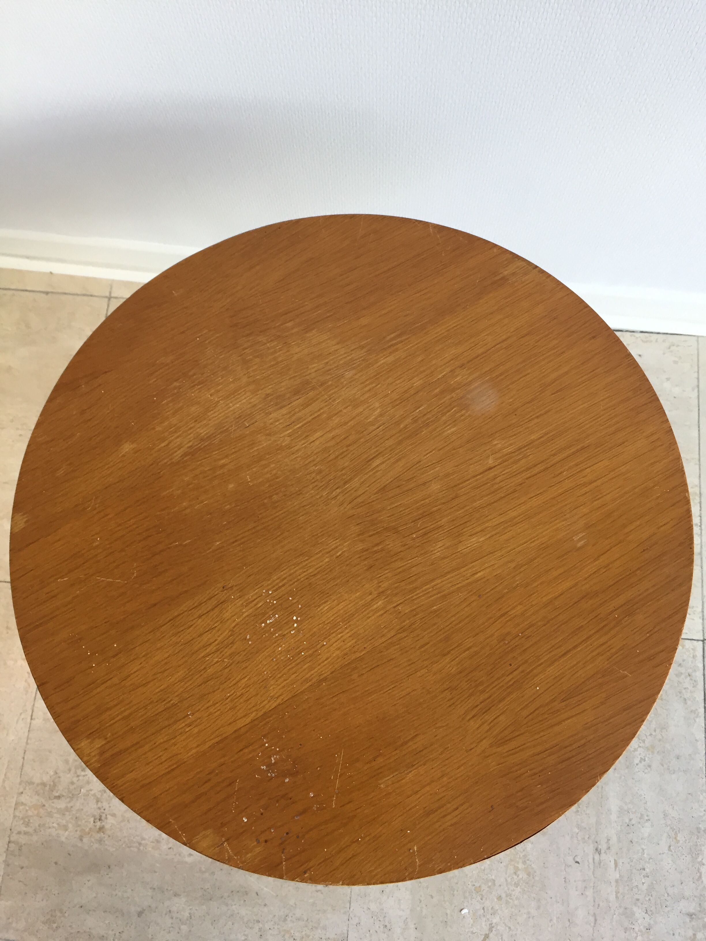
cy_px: 470
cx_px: 353
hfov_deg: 48.2
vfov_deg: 61.7
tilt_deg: -75.2
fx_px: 789
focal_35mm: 29
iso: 40
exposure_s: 1/33
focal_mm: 4.15
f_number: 2.2
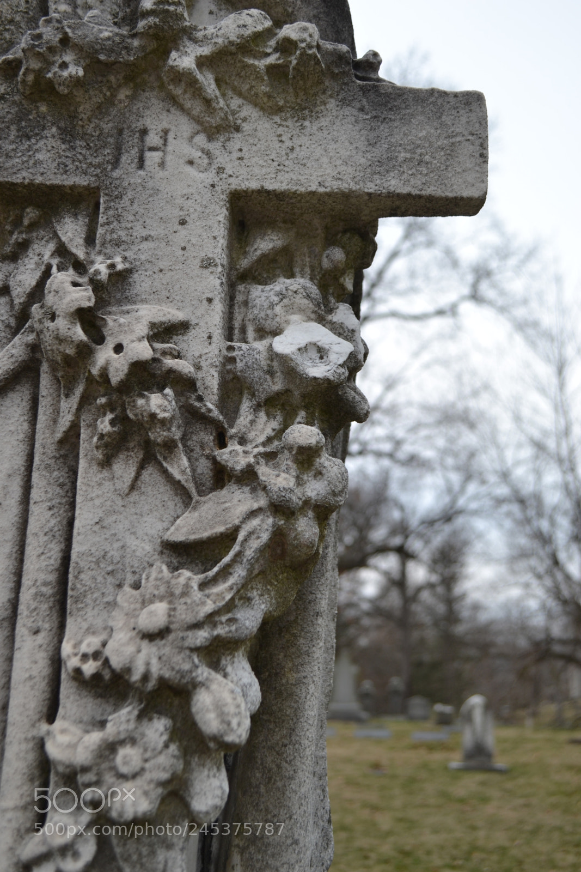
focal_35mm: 39
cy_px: 436
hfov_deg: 34.2
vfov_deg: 49.5
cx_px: 290
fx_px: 944
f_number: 4.2
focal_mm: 26
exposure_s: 1/160
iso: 100
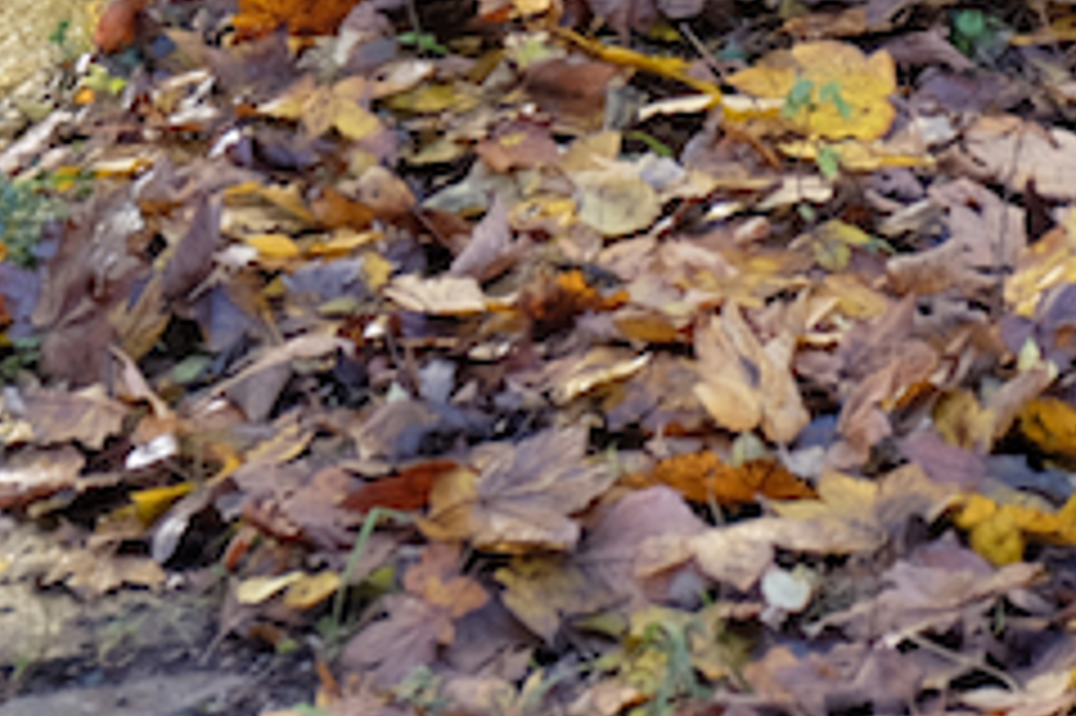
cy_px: -464
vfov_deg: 6.0
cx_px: 932
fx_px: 6720
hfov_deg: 9.1
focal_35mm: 225
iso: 800
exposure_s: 1/85
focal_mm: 37.4
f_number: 4
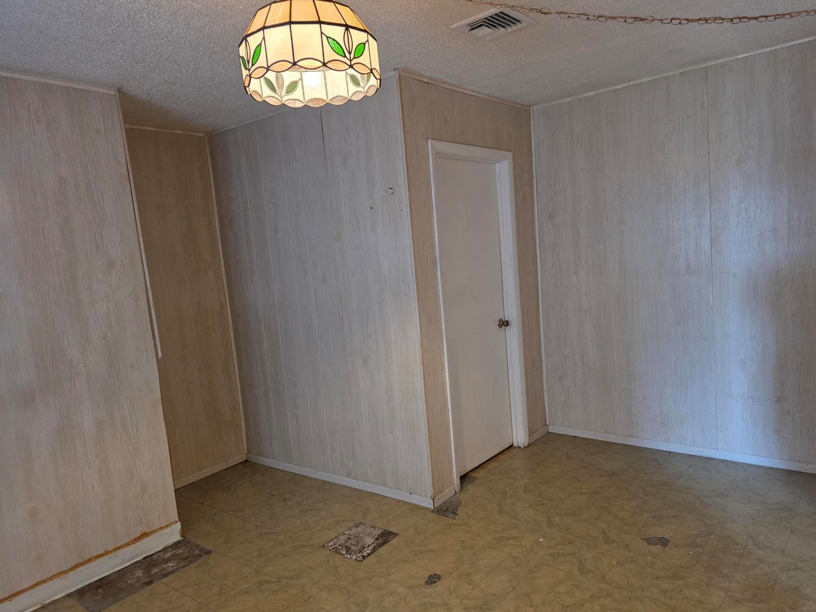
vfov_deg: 56.8
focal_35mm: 24
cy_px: 315
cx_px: 419
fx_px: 566
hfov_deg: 71.6
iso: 400
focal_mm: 6.3
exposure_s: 1/120
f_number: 1.7
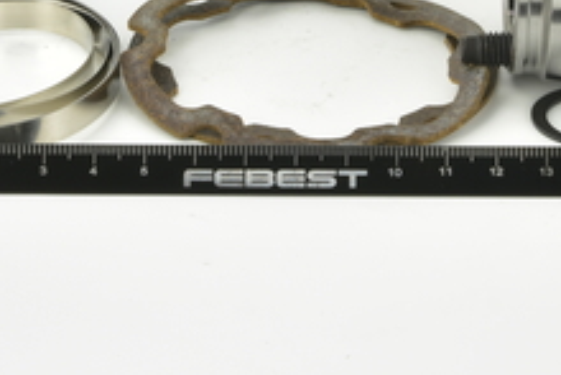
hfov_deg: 10.5
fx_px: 3056
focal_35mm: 196
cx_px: 270
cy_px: -145
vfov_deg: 6.9
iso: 64
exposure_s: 1/2.5
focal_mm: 60
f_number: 29
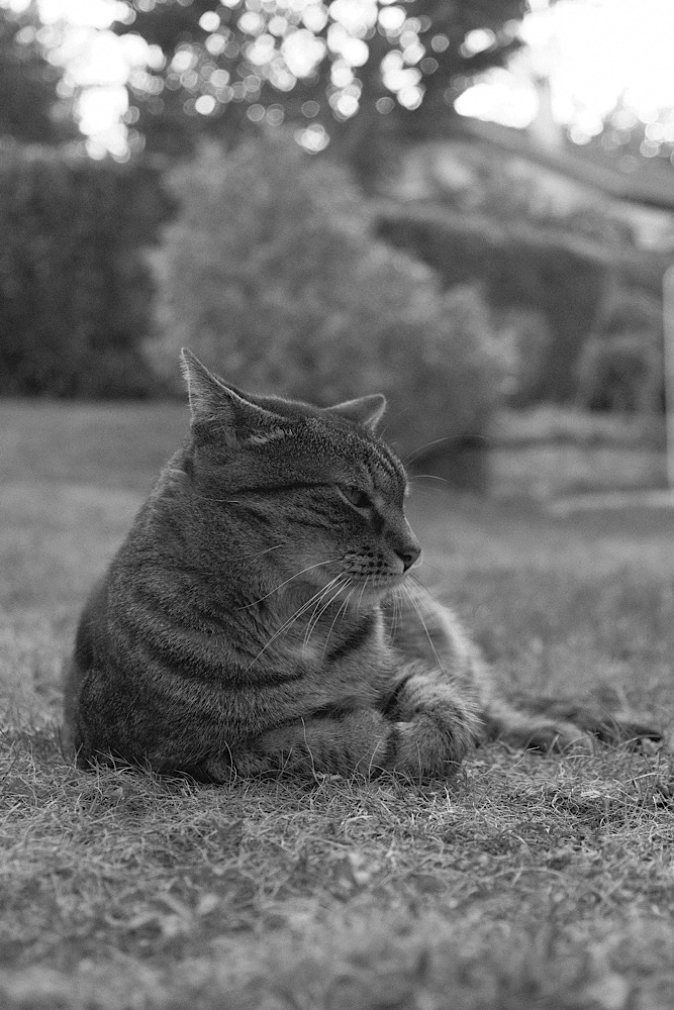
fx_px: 1432
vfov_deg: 38.9
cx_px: 337
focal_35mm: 51
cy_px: 505
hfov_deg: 26.5
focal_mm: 34.3
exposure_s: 1/1000
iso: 1600
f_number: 3.6
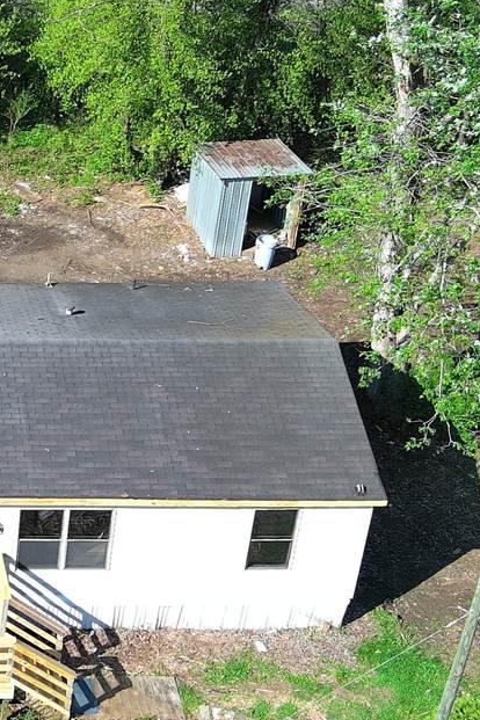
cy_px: 339
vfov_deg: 33.4
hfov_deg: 20.2
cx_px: -184
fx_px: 1200
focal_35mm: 60
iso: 100
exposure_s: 1/344
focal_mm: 10.6
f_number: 2.8
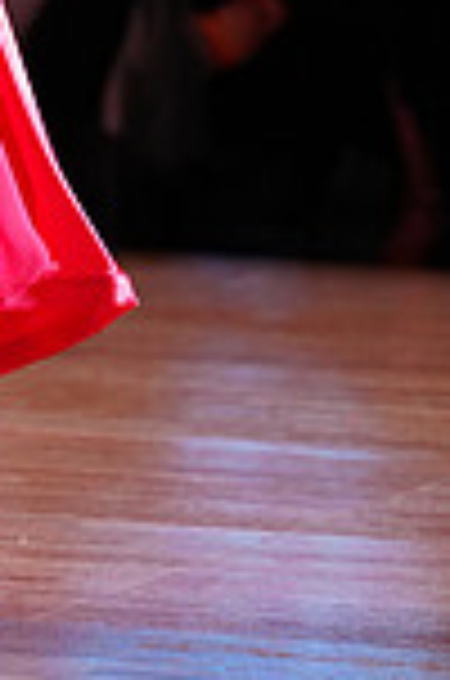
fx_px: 9794
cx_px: -416
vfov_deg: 3.9
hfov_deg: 2.6
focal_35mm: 520
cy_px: -486
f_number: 2.8
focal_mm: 135
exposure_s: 1/400
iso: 1600
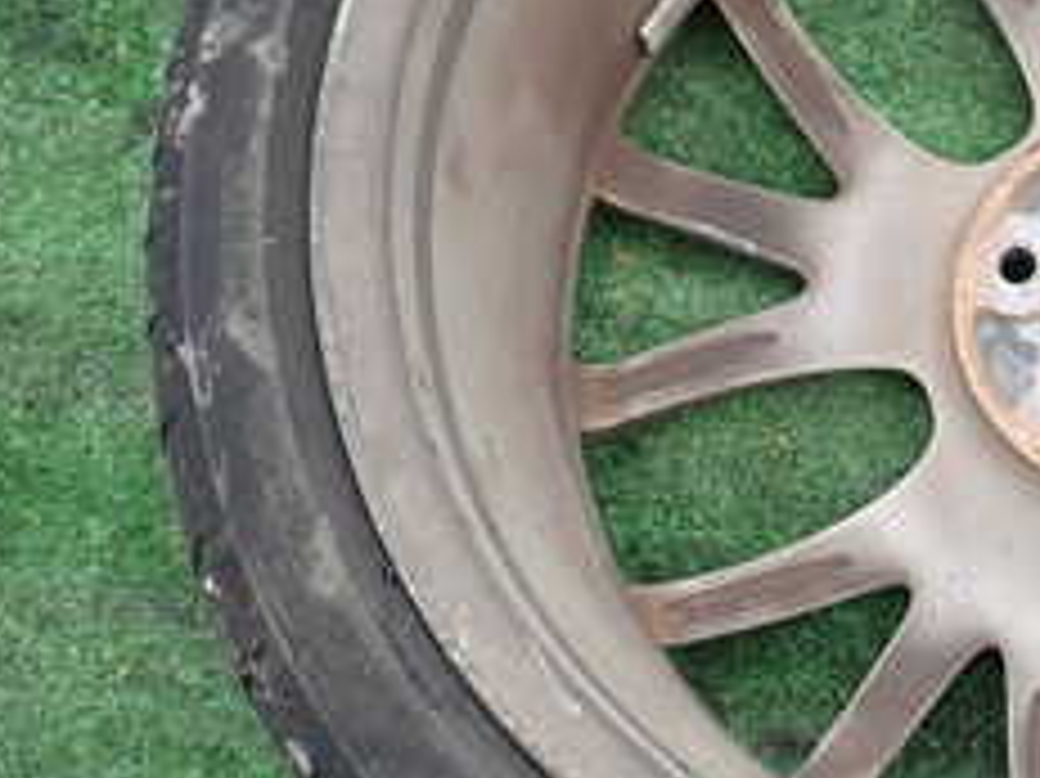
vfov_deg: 18.8
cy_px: 283
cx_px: 1103
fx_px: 2342
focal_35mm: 78
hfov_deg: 23.7
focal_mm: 5.4
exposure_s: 1/160
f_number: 3.2
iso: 100
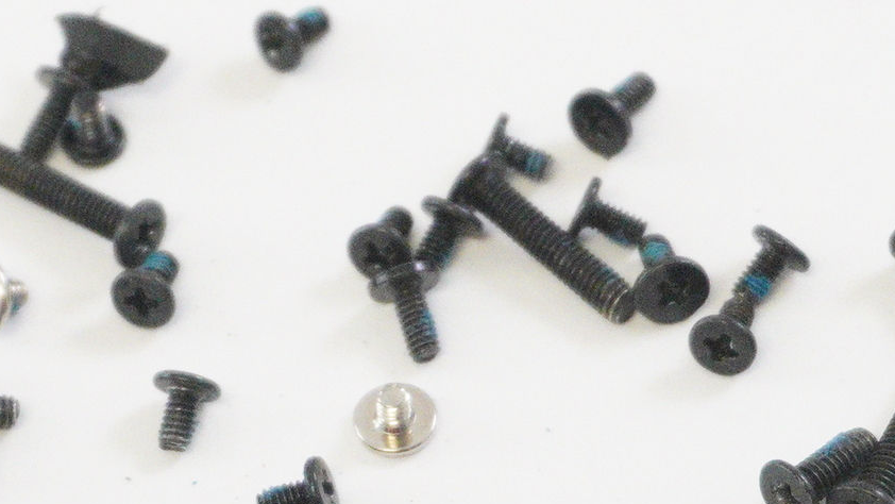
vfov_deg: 5.9
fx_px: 4866
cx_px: 406
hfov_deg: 10.5
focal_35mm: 205
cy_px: 509
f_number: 6.3
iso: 8000
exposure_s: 1/250
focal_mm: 44
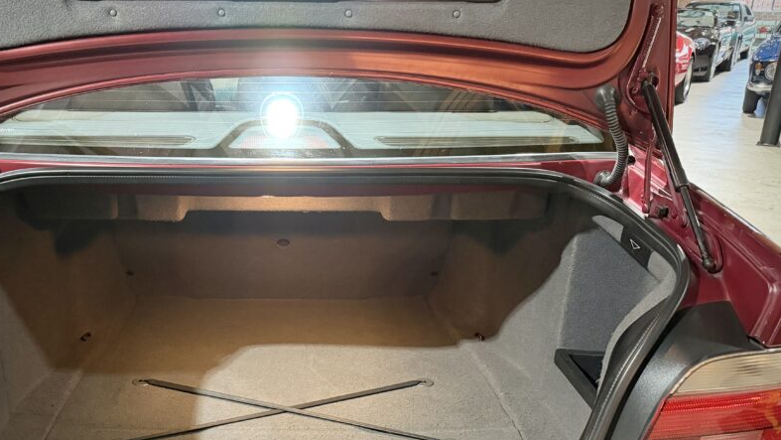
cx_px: 279
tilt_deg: -23.0
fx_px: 704
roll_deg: +0.1
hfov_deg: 57.1
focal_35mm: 34
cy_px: 311
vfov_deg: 34.2
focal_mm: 6.76
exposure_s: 1/33
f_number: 1.78
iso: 1000
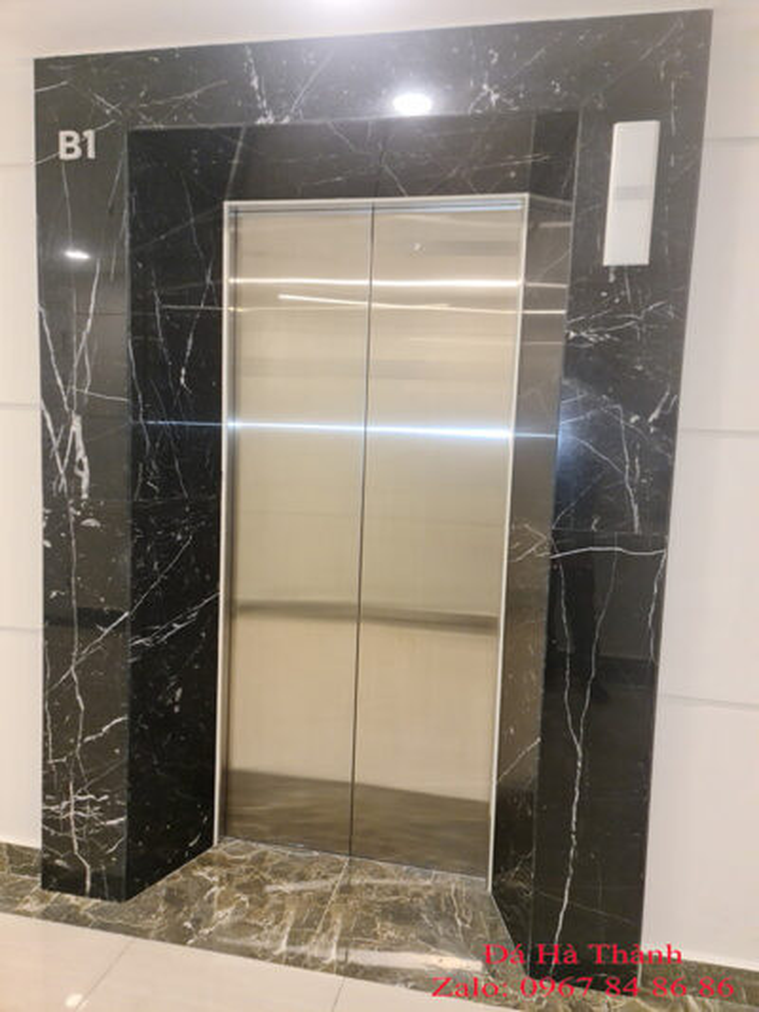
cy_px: 506
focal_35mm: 25
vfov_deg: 69.4
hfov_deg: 54.9
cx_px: 380
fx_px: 731
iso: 100
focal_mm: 7
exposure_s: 1/25
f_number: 1.8
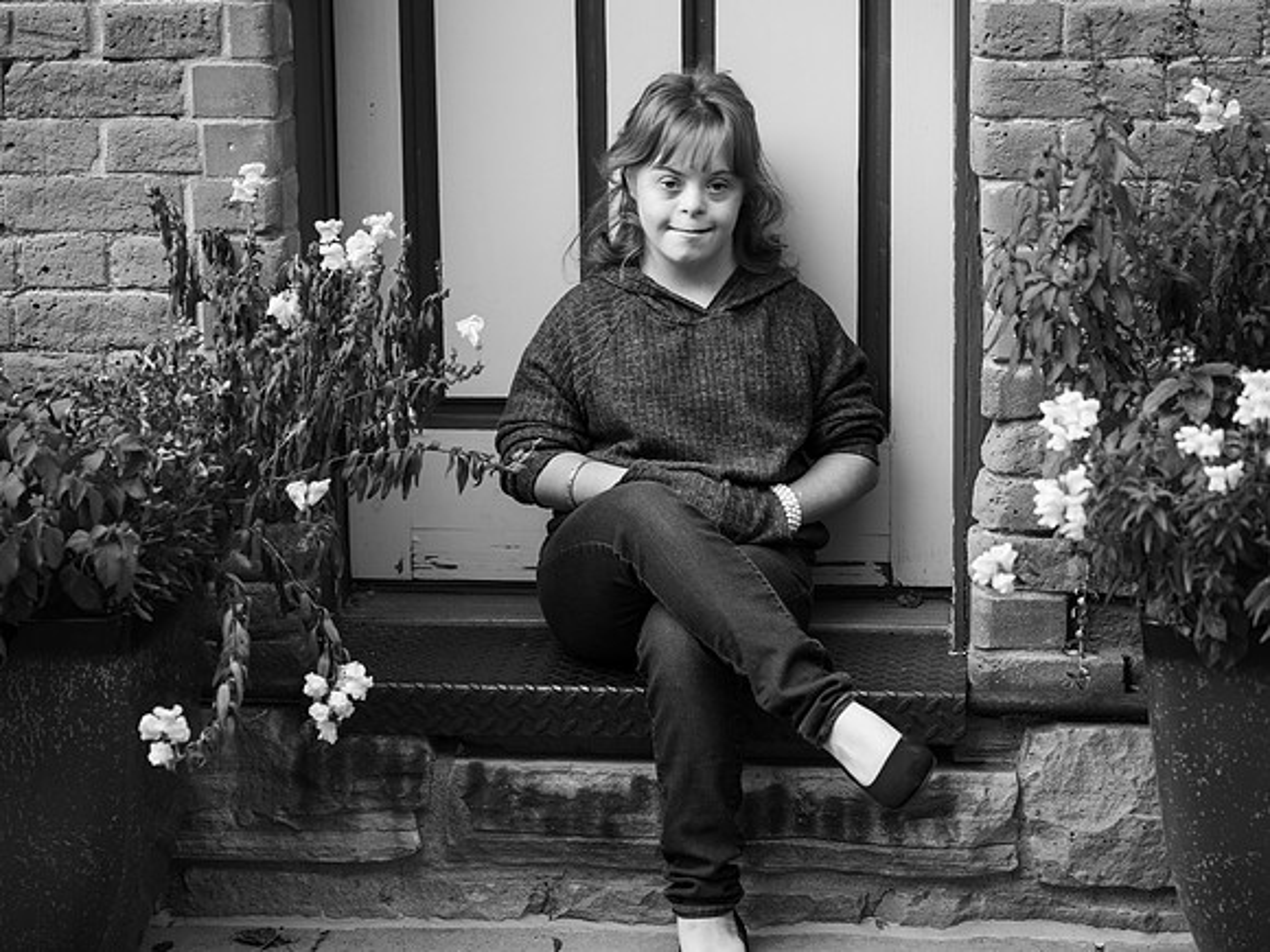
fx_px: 3375
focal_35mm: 92
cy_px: 476
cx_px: 635
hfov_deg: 21.3
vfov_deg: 16.1
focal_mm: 85
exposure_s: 1/160
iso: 200
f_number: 3.2
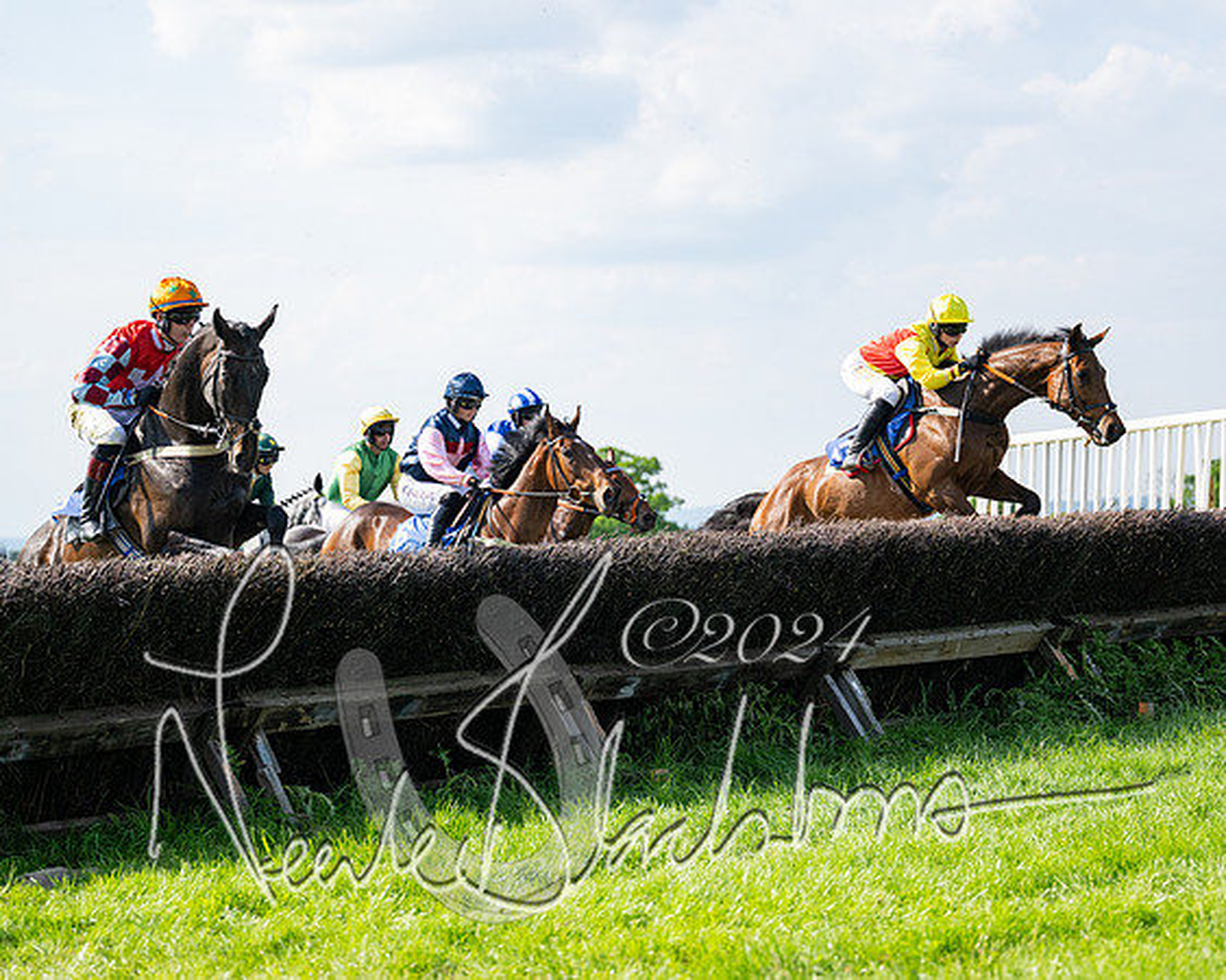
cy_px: 490
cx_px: 613
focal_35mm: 79
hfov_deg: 24.2
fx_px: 2861
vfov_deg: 19.4
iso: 400
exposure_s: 1/4000
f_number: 3.2
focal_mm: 70
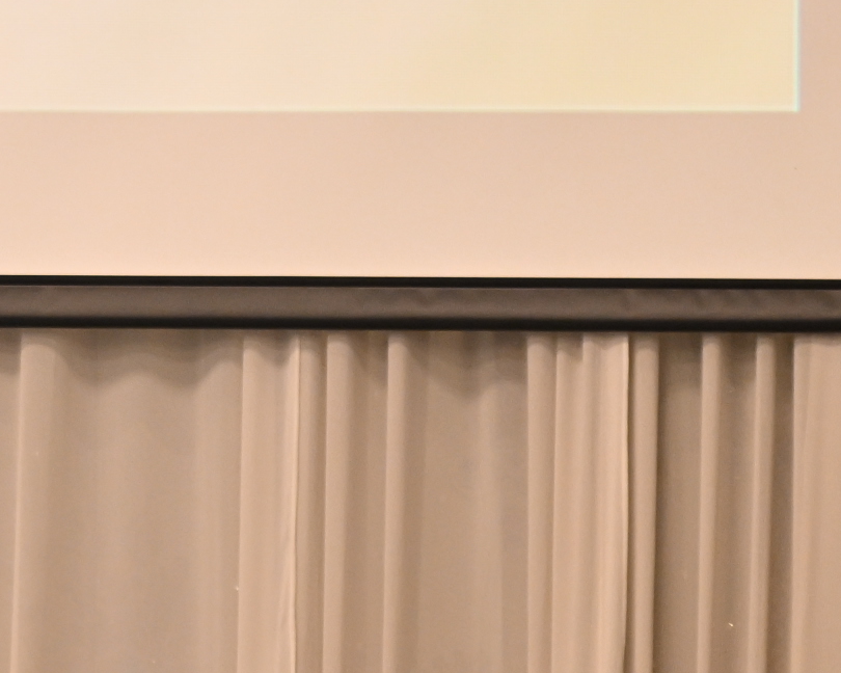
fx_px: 8338
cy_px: 154
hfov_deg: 5.6
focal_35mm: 335
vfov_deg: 4.6
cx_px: -955
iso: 1000
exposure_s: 1/100
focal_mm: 70
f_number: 2.8
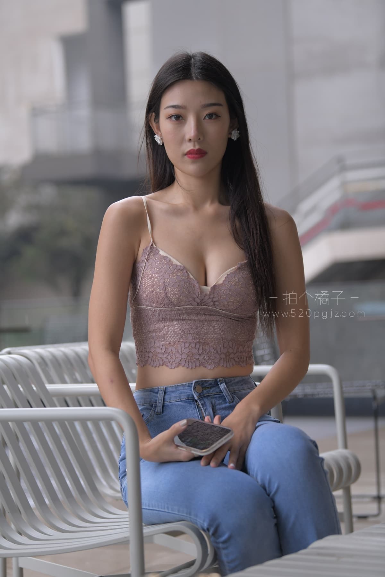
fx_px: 1363
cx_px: 192
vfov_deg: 23.9
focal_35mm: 85
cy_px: 288
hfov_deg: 16.1
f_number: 3.2
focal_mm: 85
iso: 800
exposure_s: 1/250
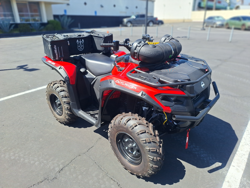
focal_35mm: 23
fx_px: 166
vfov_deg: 58.9
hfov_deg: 73.9
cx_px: 125
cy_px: 94
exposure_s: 1/1368
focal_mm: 5.54
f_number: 1.8
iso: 40
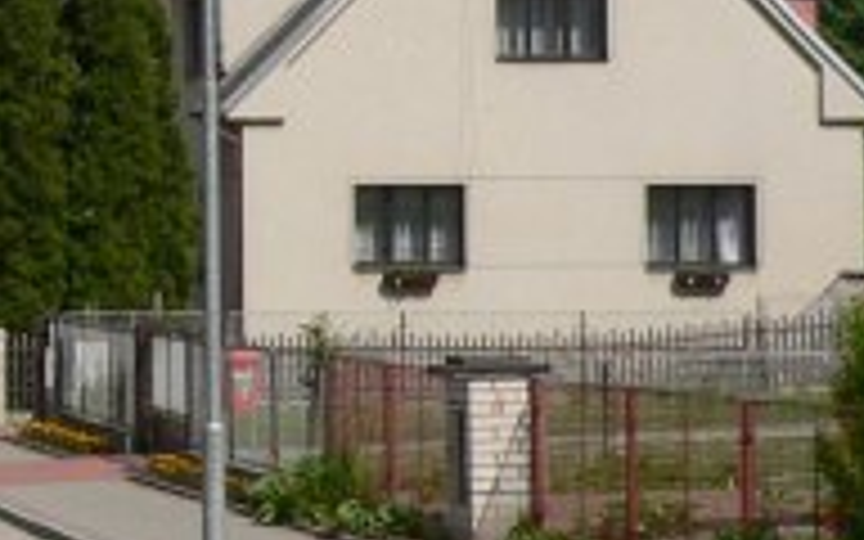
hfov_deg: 11.7
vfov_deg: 7.8
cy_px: 40
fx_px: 3956
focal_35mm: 168
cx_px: -585
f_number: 5.6
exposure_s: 1/500
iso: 80
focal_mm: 6.3
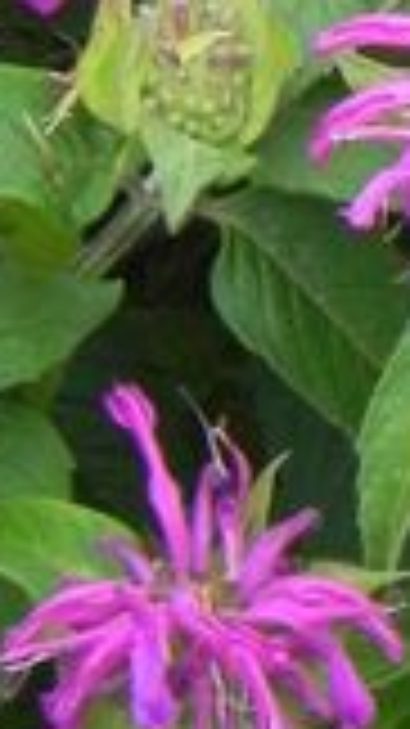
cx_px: 1248
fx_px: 19212
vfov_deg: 2.2
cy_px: -220
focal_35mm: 993
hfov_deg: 1.2
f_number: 5
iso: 160
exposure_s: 1/200
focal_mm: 32.7
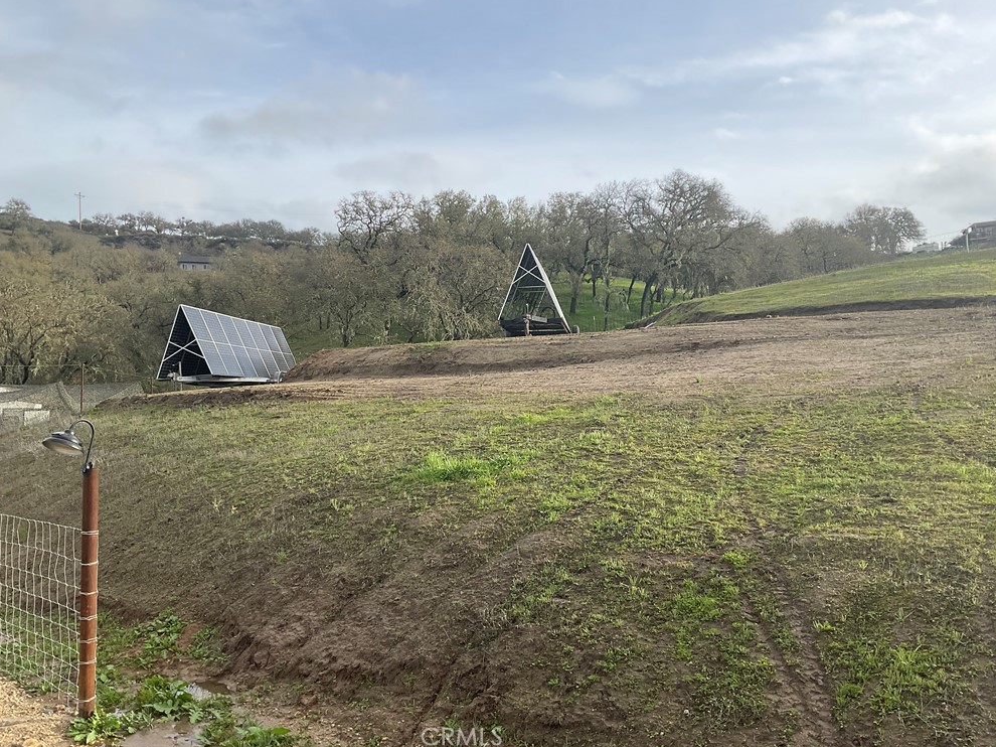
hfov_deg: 60.0
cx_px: 499
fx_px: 863
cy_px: 364
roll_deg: +0.9
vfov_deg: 46.8
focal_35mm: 30
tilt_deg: +1.3
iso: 16
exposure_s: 1/1342
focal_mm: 3
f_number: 1.8
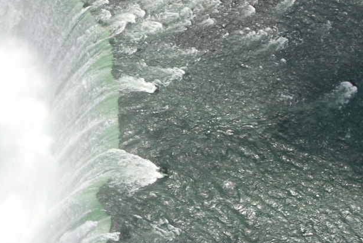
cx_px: -107
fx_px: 1907
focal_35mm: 189
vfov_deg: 7.3
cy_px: 156
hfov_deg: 10.6
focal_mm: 38
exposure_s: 1/250
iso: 100
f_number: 9.5
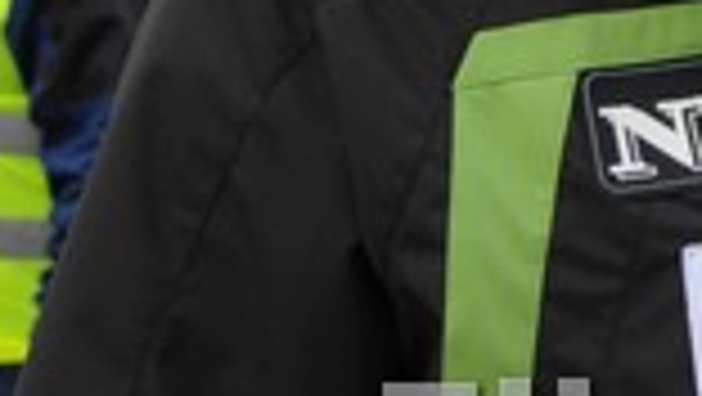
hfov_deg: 6.6
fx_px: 5979
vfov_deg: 3.8
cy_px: -398
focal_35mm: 321
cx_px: 994
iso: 640
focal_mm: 50
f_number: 8
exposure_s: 1/250
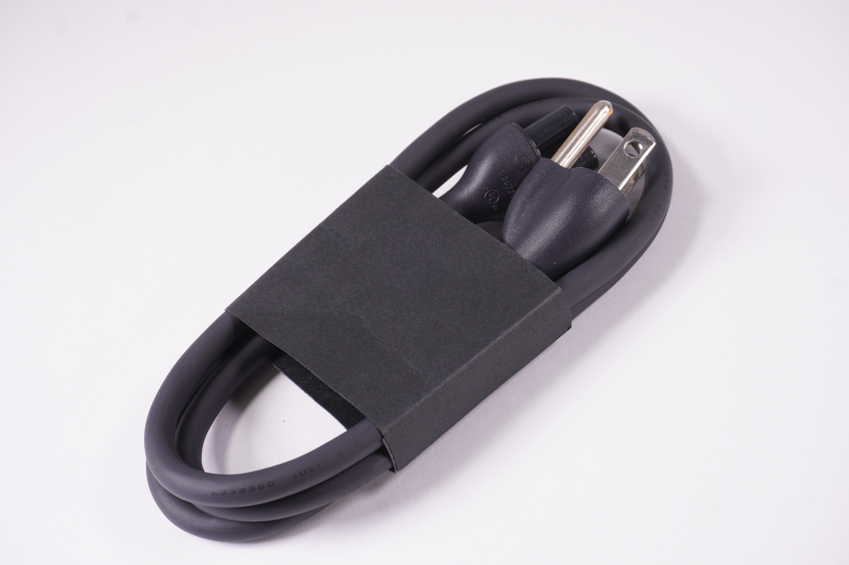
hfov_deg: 36.0
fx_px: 1308
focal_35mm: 56
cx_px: 424
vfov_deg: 24.4
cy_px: 282
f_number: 9
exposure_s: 1/200
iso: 640
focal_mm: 37
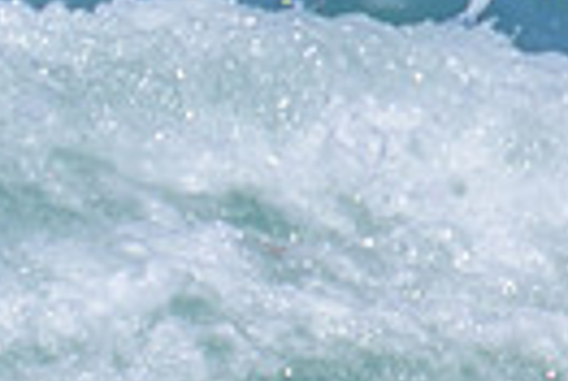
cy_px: 250
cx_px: -507
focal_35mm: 4769
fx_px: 75416
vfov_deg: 0.3
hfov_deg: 0.4
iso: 800
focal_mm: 800
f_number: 11
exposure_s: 1/2000
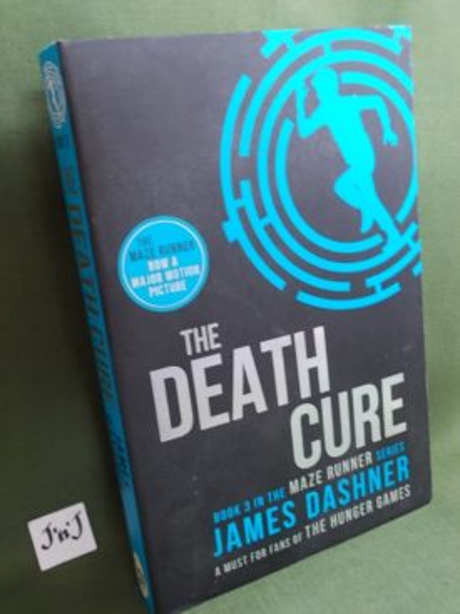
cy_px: 307
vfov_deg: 49.0
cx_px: 230
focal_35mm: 38
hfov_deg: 37.7
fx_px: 674
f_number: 3.1
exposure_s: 1/5
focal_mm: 5.3
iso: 200
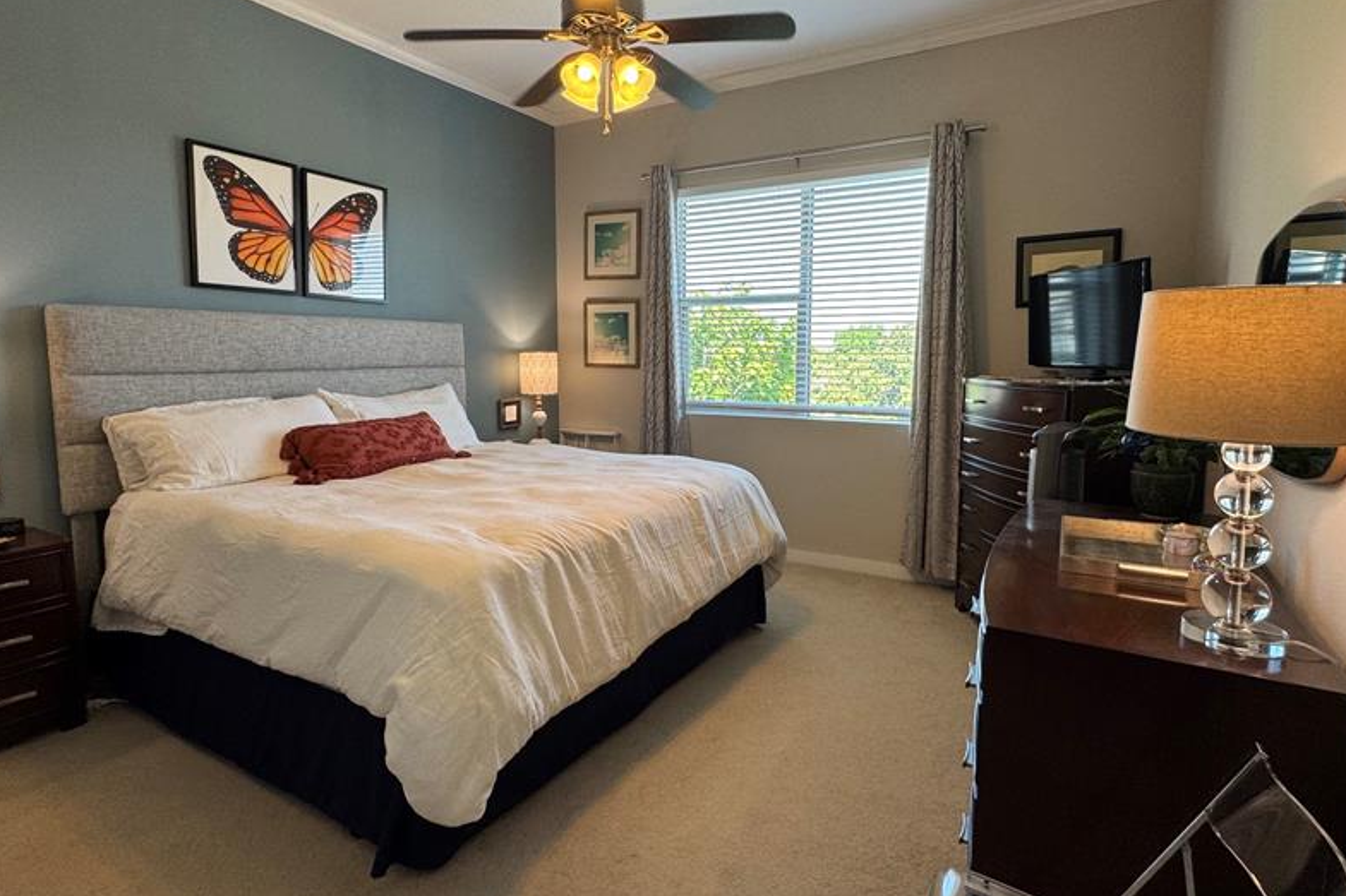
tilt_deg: -5.3
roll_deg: -0.1
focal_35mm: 19
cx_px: 677
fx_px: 710
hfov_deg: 86.9
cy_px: 420
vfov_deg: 64.5
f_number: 2.2
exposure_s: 1/99
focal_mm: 2.22
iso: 125
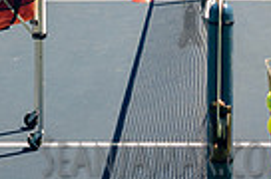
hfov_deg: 13.4
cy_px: -180
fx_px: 1149
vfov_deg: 8.5
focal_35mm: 153
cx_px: 189
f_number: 4
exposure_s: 1/1600
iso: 200
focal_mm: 35
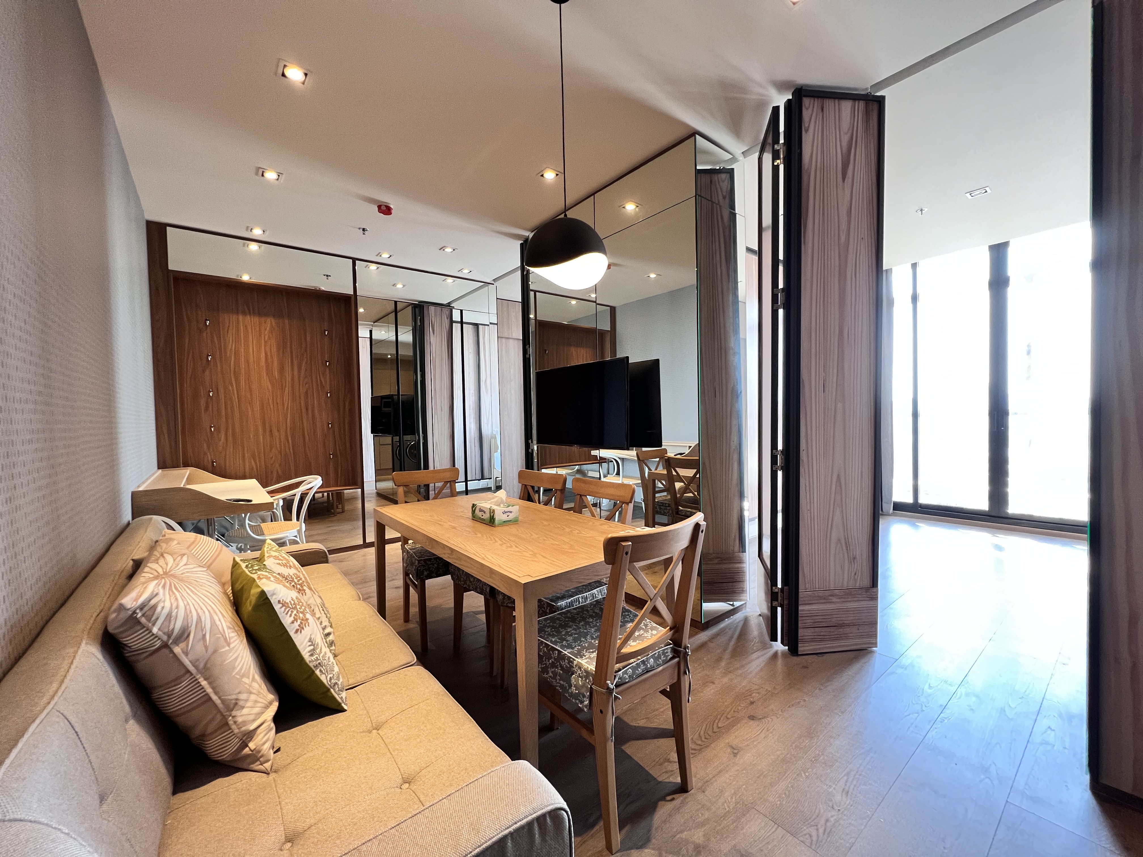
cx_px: 572
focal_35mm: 13
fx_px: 429
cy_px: 428
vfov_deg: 89.9
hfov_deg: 106.2
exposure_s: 1/114
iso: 250
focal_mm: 1.57
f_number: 1.8
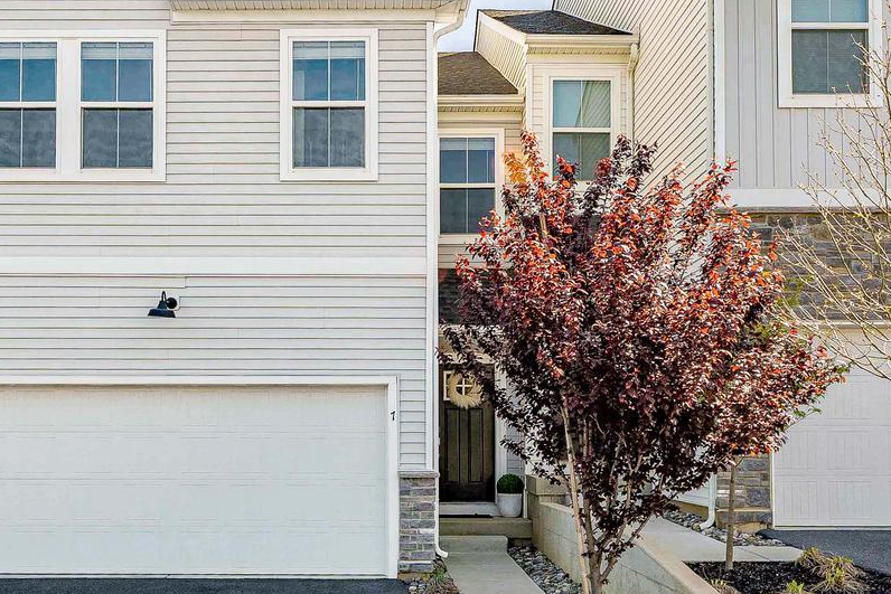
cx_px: 190
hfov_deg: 50.2
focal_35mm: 36
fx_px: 891
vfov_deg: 36.6
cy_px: 384
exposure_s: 1/500
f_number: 6.3
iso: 320
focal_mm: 14
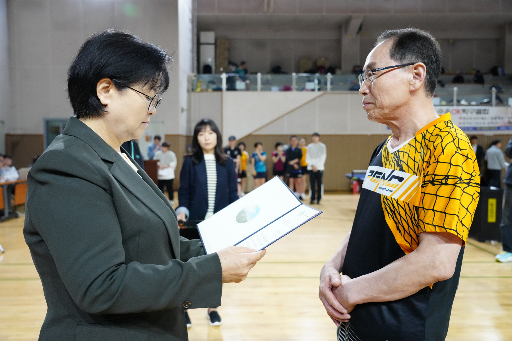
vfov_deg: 43.6
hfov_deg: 61.9
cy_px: 170
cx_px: 256
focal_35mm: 30
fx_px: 427
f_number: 4
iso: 3200
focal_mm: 30
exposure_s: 1/250
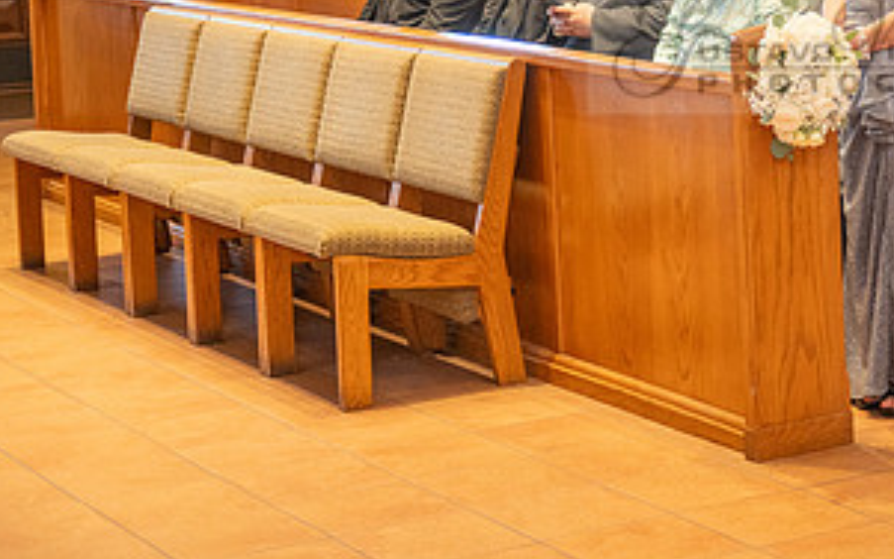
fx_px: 2631
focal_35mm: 108
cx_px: 846
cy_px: 43
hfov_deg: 18.9
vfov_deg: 12.0
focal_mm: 55
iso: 1600
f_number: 2.8
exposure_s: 1/160
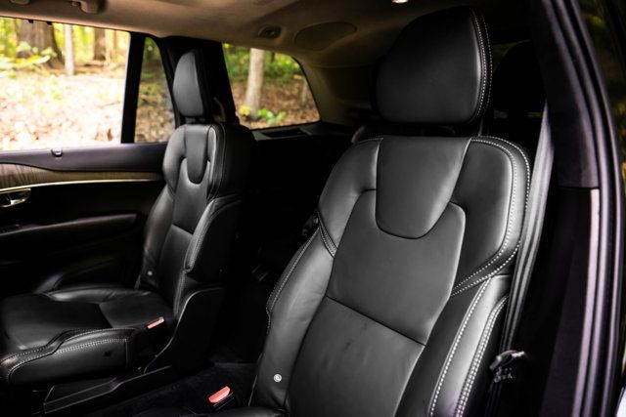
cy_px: 208
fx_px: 417
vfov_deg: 53.2
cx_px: 313
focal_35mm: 24
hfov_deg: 73.7
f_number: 2.8
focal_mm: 24
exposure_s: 1/200
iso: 800
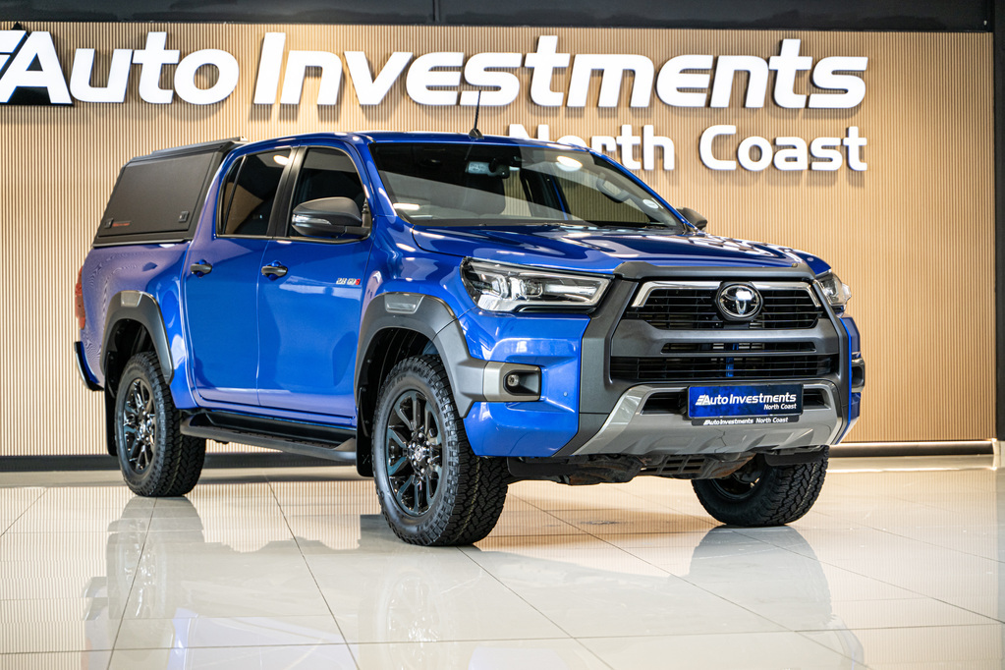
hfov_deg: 27.0
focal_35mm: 75
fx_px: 2094
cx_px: 502
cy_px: 335
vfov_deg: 18.2
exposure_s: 1/160
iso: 400
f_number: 2.8
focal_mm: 75
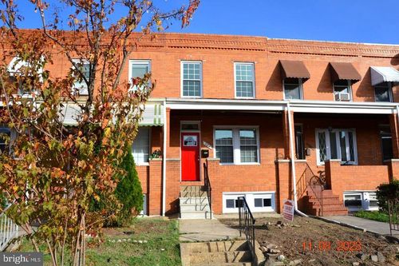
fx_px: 332
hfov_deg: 61.9
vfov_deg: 43.6
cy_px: 133
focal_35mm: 30
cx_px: 200
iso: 100
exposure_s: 1/250
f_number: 8
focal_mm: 20
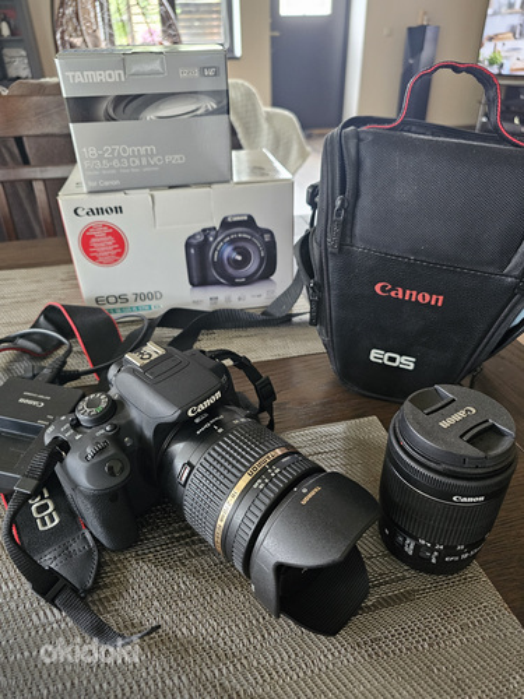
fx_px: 464
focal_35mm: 23
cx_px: 262
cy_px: 350
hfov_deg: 58.9
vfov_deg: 73.9
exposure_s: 1/24
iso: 640
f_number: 1.7
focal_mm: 6.3
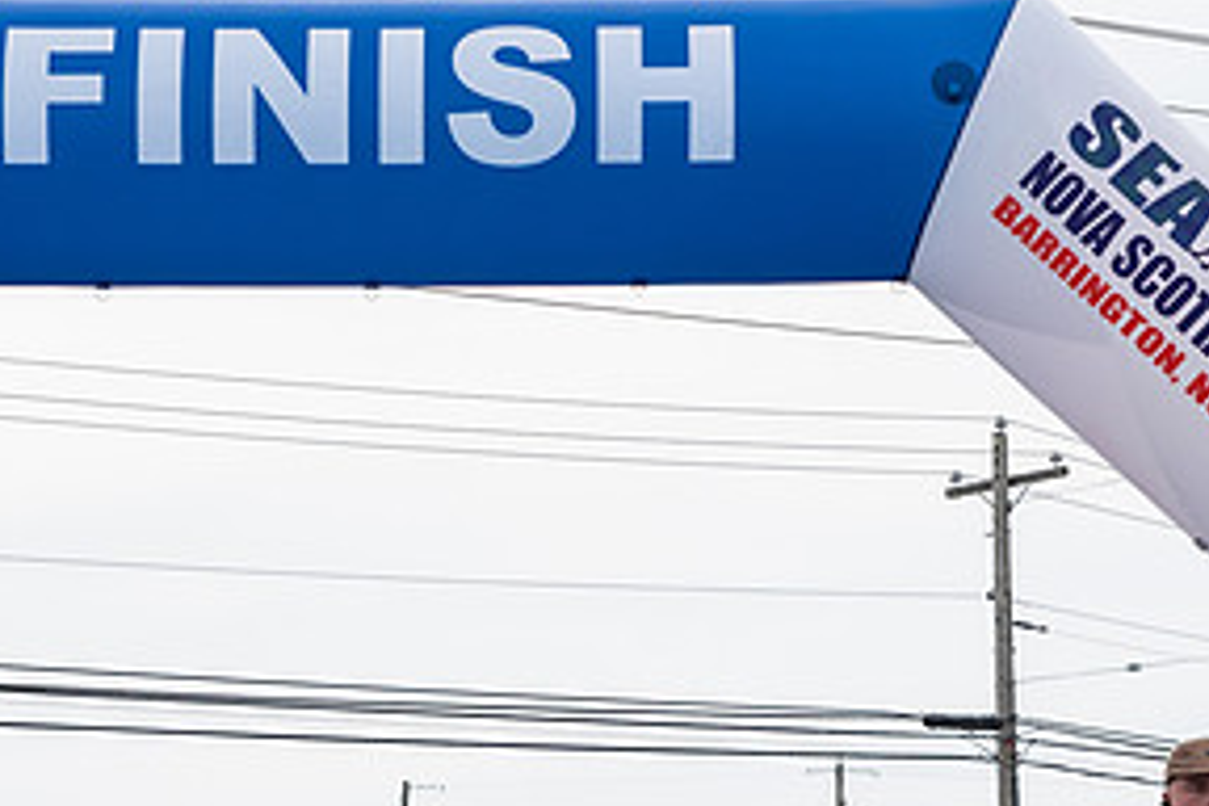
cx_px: 468
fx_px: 4500
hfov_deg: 15.3
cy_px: 749
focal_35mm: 134
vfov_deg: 10.2
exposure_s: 1/4000
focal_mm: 56
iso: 800
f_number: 4
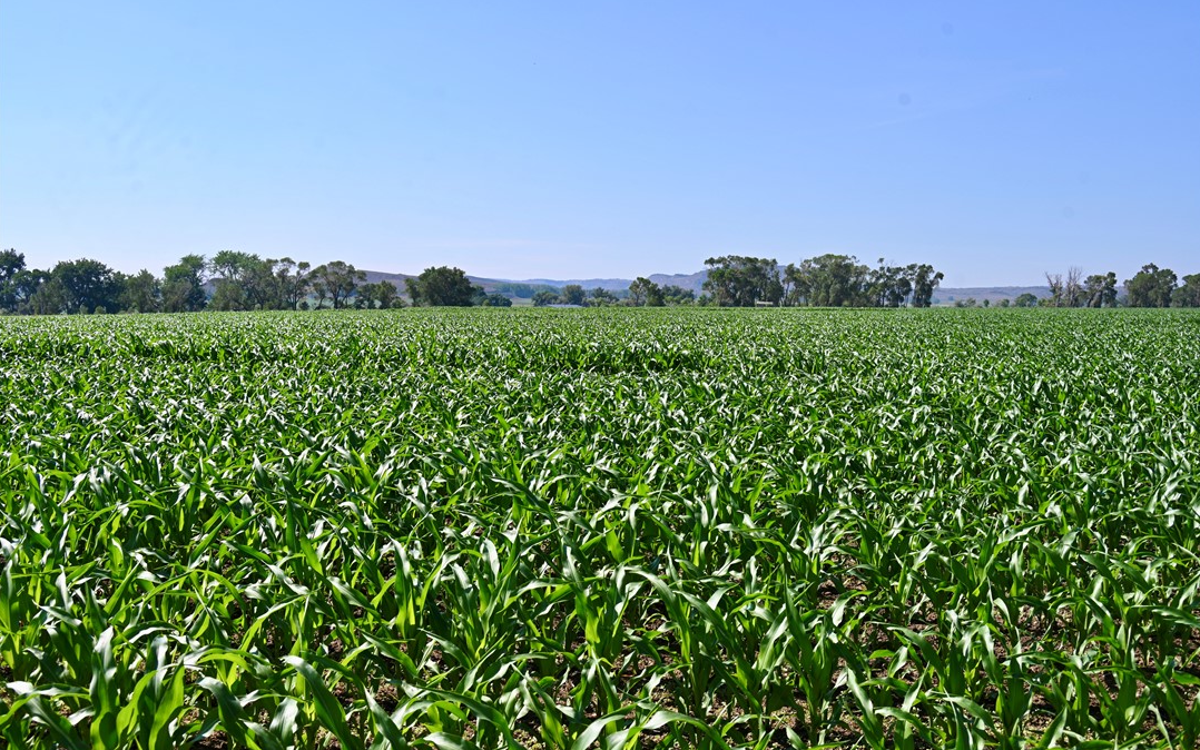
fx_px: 1243
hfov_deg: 51.5
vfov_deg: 33.6
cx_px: 601
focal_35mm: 38
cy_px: 378
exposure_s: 1/400
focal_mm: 37
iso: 100
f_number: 7.1
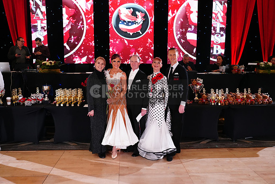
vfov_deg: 43.6
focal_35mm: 30
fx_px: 229
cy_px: 92
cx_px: 138
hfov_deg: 61.9
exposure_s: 1/250
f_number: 4
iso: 4000
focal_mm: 30
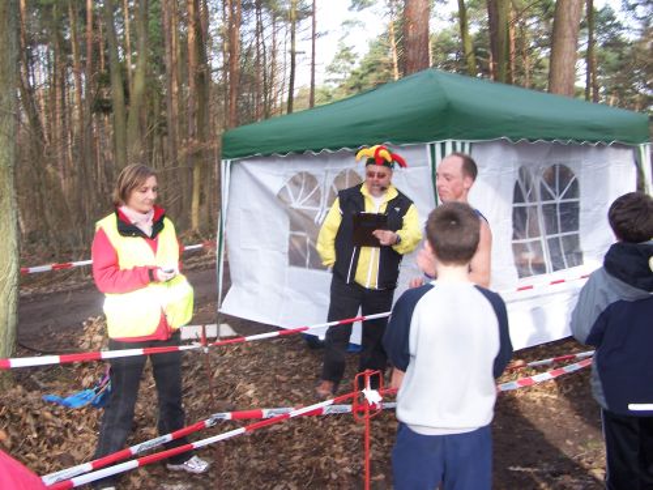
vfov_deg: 37.7
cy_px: 245
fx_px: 717
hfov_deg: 49.0
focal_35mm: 38
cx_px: 326
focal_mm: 6.3
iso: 80
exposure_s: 1/160
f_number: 2.8
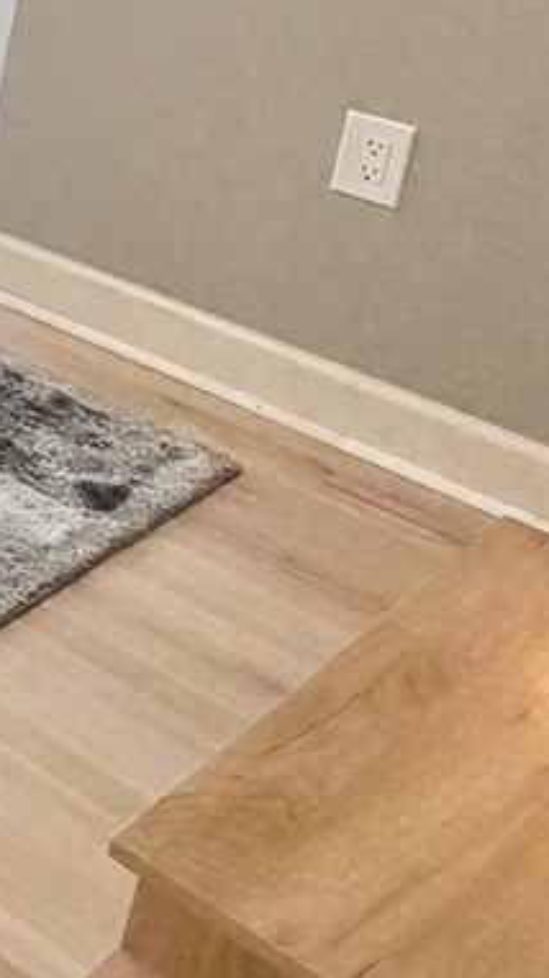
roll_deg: -2.0
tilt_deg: -14.9
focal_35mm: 64
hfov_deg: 12.0
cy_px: -128
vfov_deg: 29.3
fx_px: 1658
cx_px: -995
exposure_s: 1/120
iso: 320
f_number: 2.2
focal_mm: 2.22
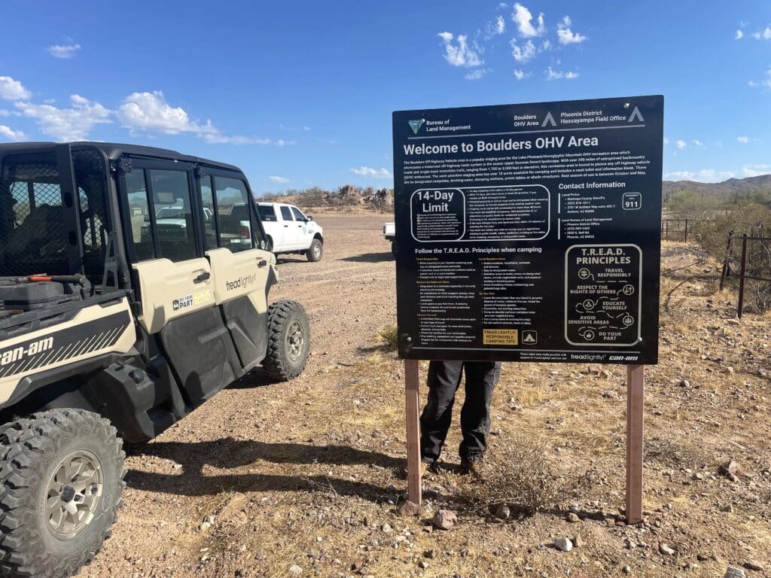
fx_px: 579
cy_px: 289
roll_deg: +2.2
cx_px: 386
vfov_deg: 53.1
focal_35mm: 26
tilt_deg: -6.3
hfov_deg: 67.3
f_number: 1.6
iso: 32
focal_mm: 4.2
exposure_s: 1/3125
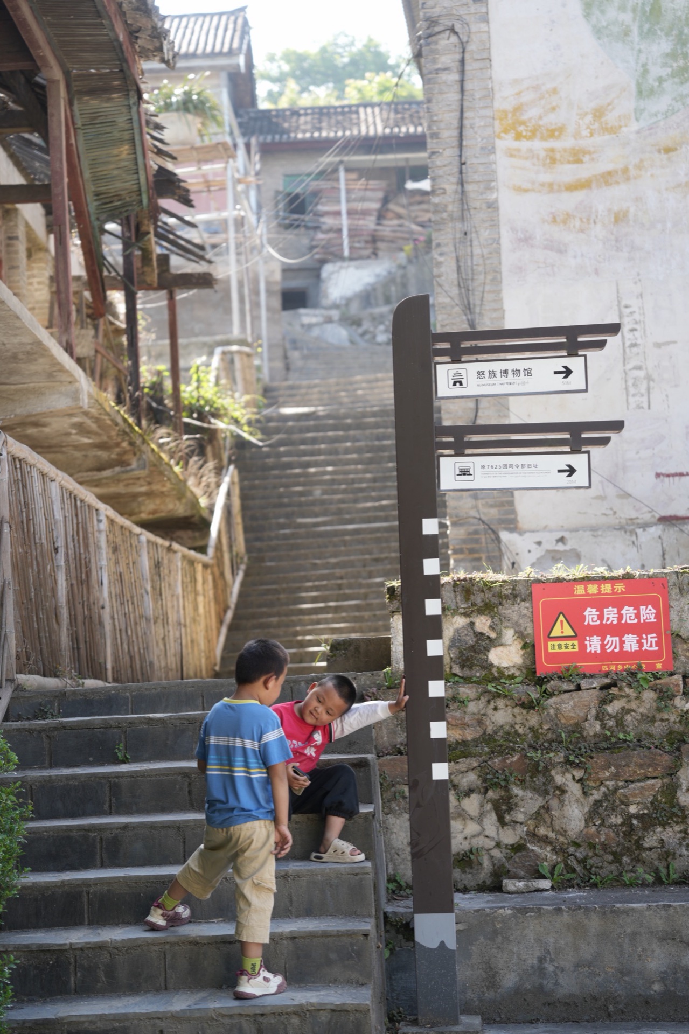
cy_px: 517
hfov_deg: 19.4
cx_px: 344
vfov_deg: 28.9
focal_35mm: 70
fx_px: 2011
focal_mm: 70
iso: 125
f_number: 2.8
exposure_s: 1/250
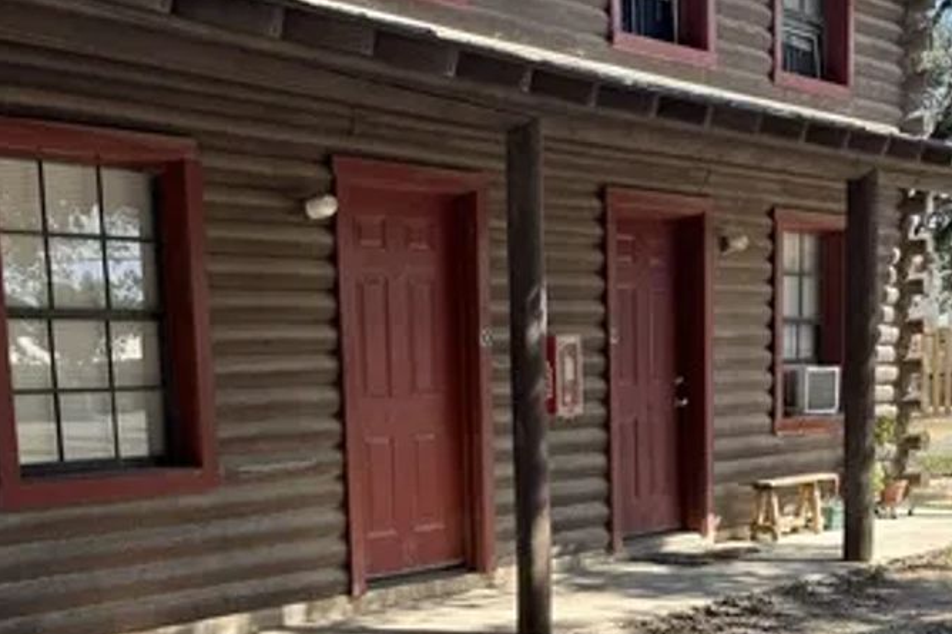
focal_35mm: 51
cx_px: 385
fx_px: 1348
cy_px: 579
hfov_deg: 38.7
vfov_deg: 25.6
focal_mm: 6.76
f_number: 1.78
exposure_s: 1/1215
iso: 80
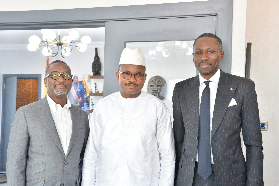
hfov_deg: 41.1
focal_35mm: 48
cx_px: 140
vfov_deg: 28.1
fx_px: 372
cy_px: 93
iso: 1000
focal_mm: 32
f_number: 6.3
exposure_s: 1/15
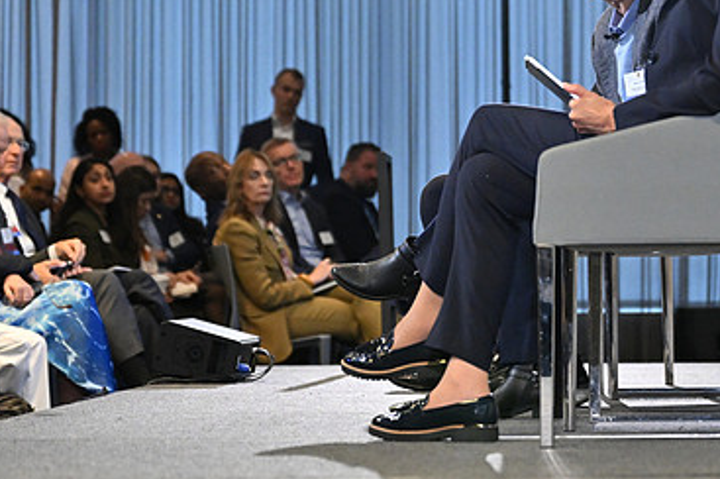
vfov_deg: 8.2
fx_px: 3317
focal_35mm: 166
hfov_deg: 12.4
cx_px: 494
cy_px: 153
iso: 3200
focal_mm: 70
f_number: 2.8
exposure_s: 1/160
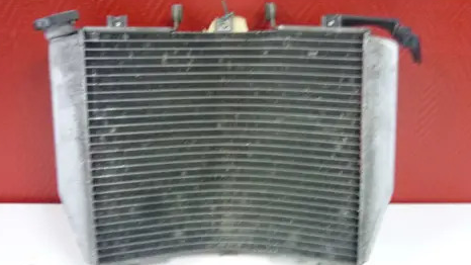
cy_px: 136
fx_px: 462
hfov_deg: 54.0
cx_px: 229
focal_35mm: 37
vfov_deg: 32.0
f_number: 2.8
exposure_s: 1/13
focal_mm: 5.5
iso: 400
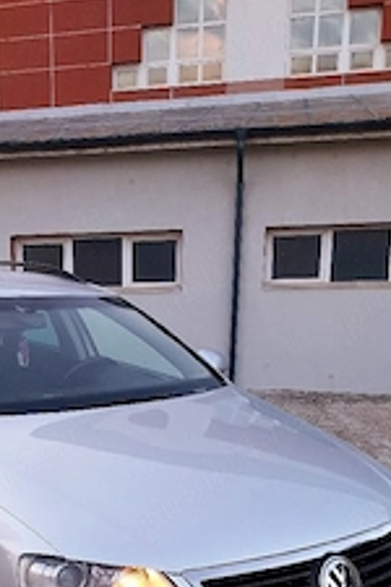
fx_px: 782
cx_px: 70
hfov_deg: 27.4
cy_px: 504
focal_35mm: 48
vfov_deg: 38.8
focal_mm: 4
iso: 100
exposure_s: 1/60.2
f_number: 1.8
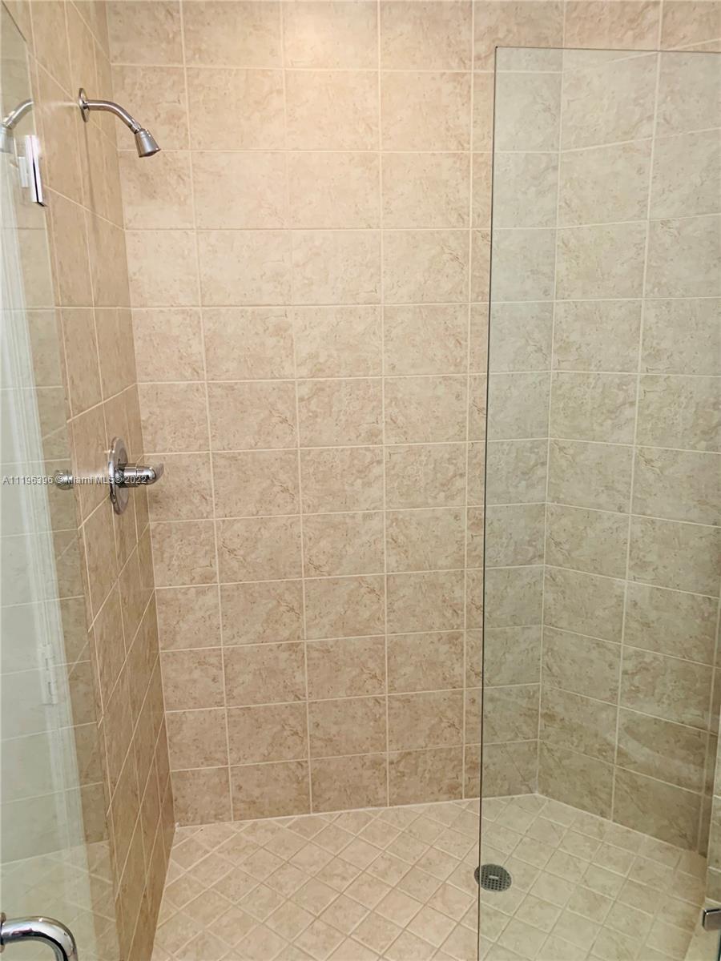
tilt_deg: -11.6
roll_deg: +0.1
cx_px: 360
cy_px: 480
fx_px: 722
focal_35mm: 26
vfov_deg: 67.3
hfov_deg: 53.1
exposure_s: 1/60
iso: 125
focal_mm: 4.25
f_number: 1.8
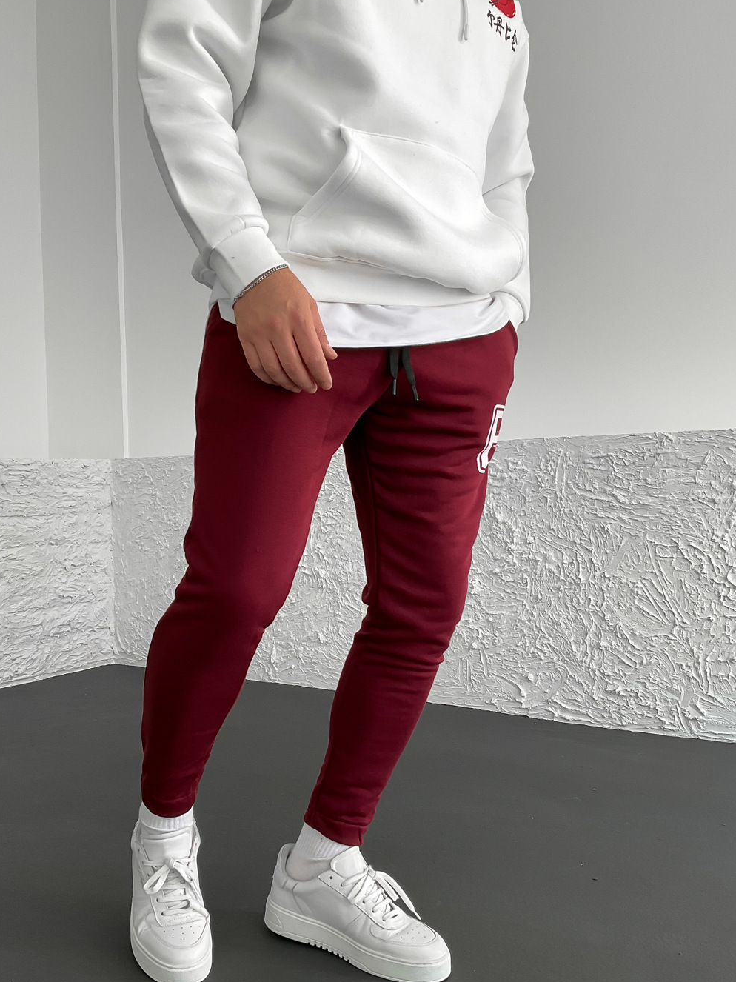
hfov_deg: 40.6
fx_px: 993
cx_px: 316
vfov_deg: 52.6
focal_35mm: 35
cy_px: 535
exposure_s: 1/120
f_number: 1.8
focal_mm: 3
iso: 32
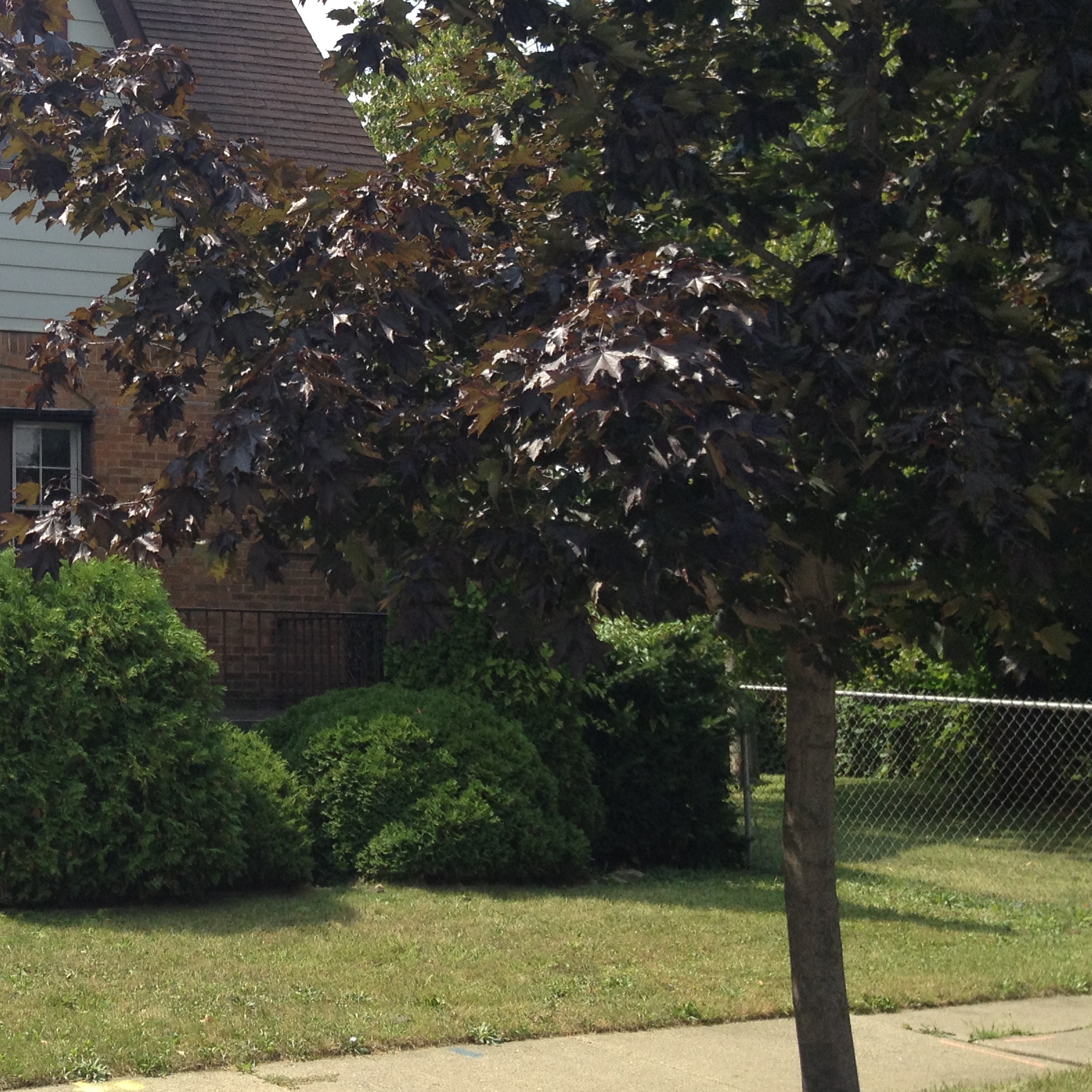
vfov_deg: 26.5
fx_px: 2284
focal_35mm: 64
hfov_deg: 25.8
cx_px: 60
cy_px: 270
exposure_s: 1/1022
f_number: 2.4
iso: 50
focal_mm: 4.28
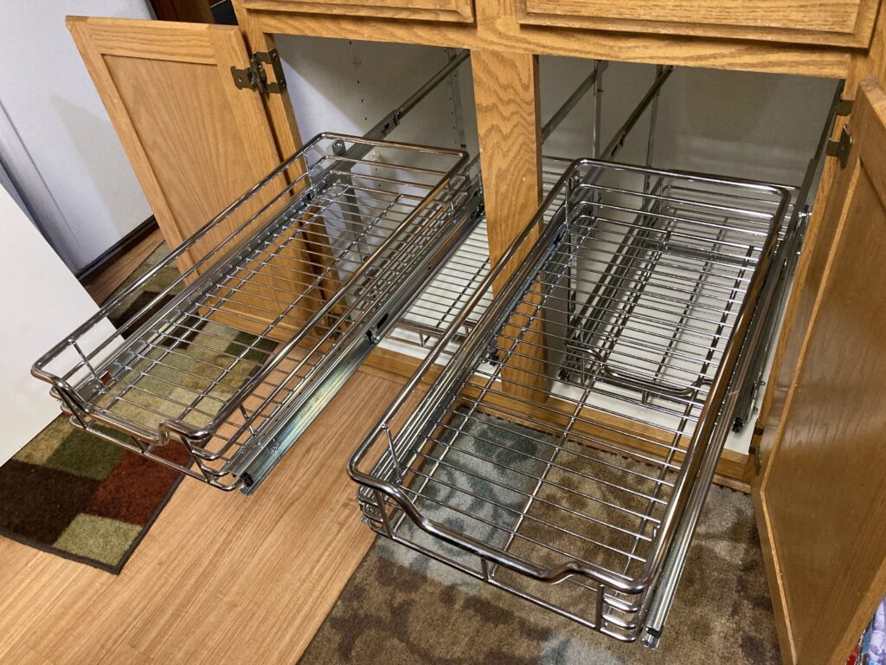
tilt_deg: -42.6
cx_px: 443
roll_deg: +10.1
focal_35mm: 28
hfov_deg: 63.4
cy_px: 332
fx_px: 717
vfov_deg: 49.7
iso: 400
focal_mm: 3.99
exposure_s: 1/30
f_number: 1.8
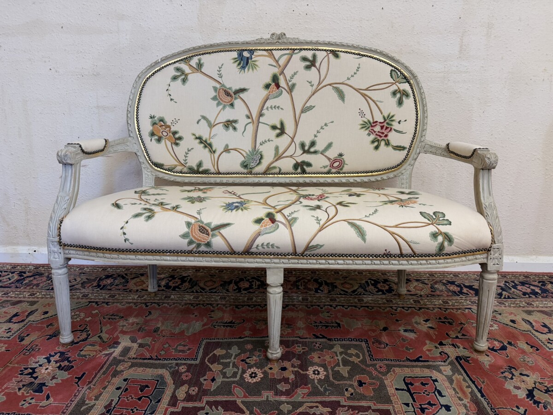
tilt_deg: -13.5
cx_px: 276
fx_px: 383
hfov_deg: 71.6
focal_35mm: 24
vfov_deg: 56.8
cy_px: 208
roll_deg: -0.6
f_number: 1.78
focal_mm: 6.76
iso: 160
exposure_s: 1/100
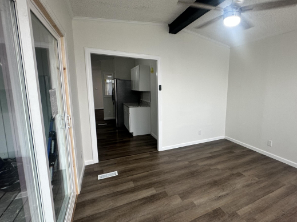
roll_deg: -0.9
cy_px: 111
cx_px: 182
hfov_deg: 86.3
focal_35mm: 18
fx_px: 154
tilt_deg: -8.0
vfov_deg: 71.6
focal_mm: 2.22
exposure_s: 1/120
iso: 125
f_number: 2.2
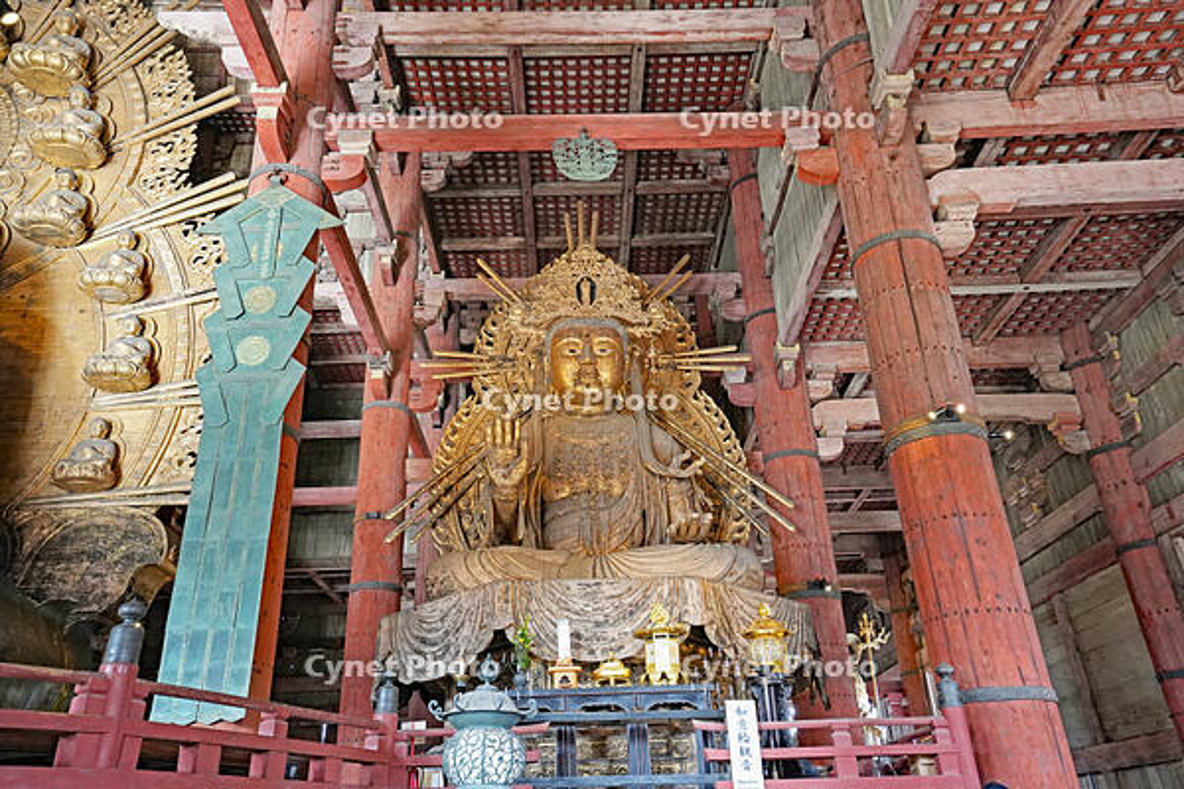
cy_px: 394
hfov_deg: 61.9
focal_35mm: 30
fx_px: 987
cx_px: 592
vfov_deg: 43.6
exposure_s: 1/50
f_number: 4.5
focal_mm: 30
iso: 3200
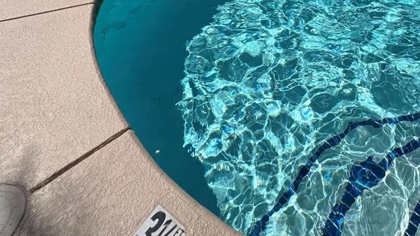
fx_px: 290
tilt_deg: -23.5
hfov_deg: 70.0
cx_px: 278
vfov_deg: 35.5
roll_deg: -2.0
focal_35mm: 26
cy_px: -43
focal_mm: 1.57
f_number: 1.8
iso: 32
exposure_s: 1/3311
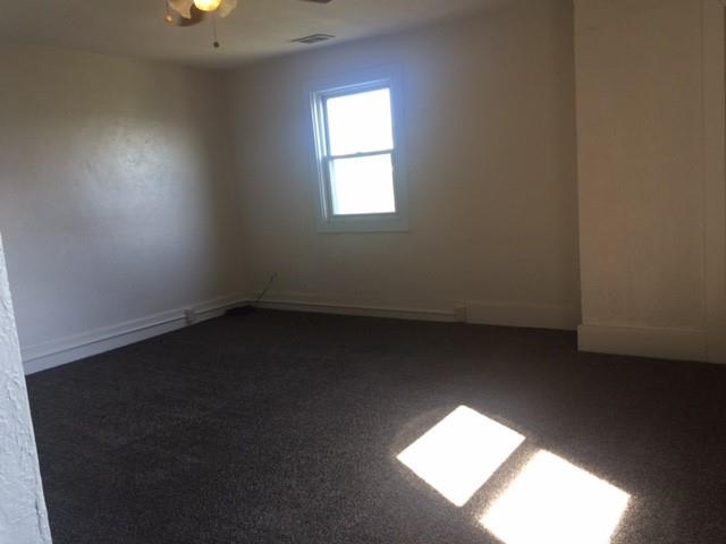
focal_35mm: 29
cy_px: 272
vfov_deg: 48.2
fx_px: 608
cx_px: 363
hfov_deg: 61.7
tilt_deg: -7.3
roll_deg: +4.5
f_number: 2.2
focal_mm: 4.15
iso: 32
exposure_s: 1/30
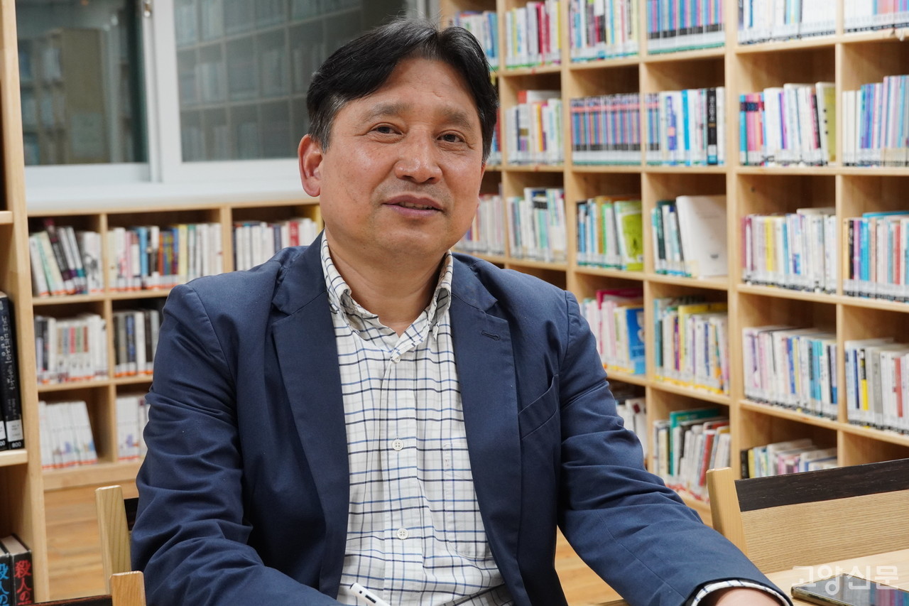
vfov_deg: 22.1
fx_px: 1553
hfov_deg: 32.6
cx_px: 454
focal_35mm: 62
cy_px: 303
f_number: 6.3
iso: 1600
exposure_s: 1/80
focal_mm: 41
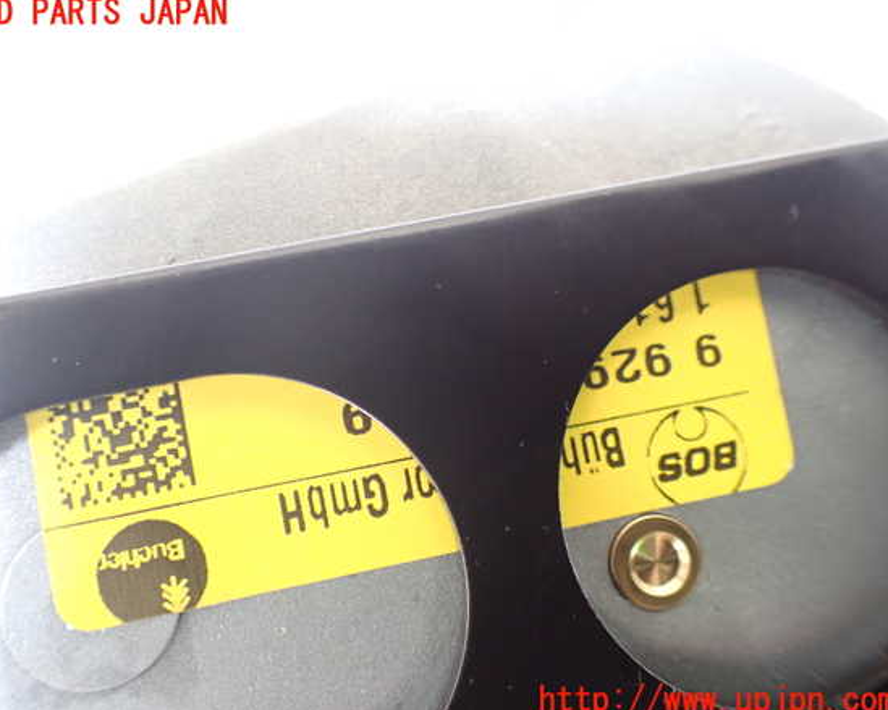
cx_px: 419
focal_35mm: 32
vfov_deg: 45.8
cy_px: 357
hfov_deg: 55.6
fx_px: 841
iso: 800
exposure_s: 1/80
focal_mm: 5.4
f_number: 2.3
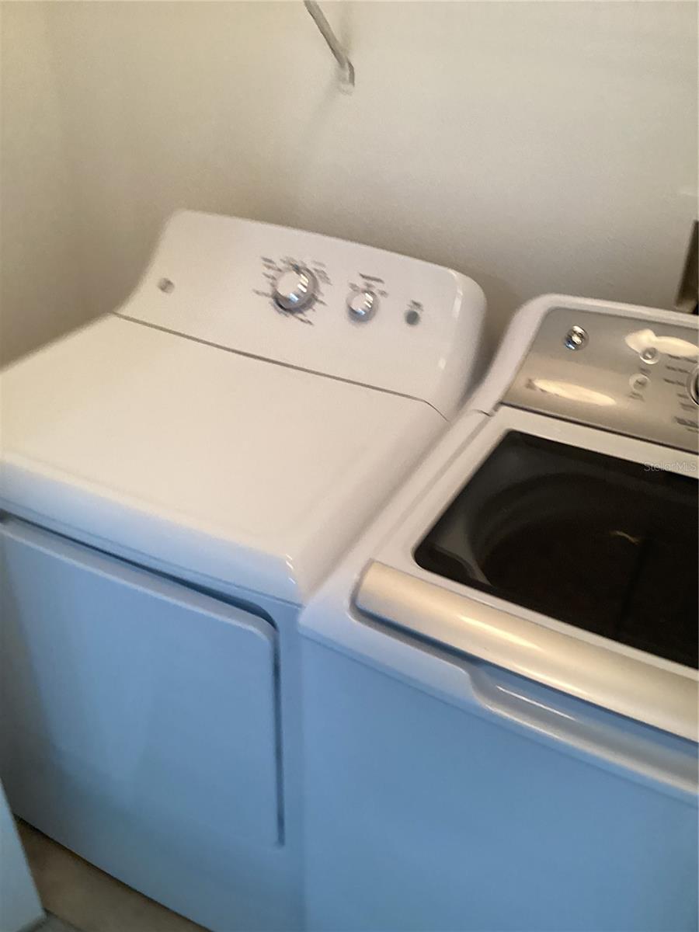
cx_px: 350
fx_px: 835
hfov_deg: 45.4
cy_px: 466
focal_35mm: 31
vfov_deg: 58.4
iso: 160
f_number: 2.4
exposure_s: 1/60
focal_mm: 3.3
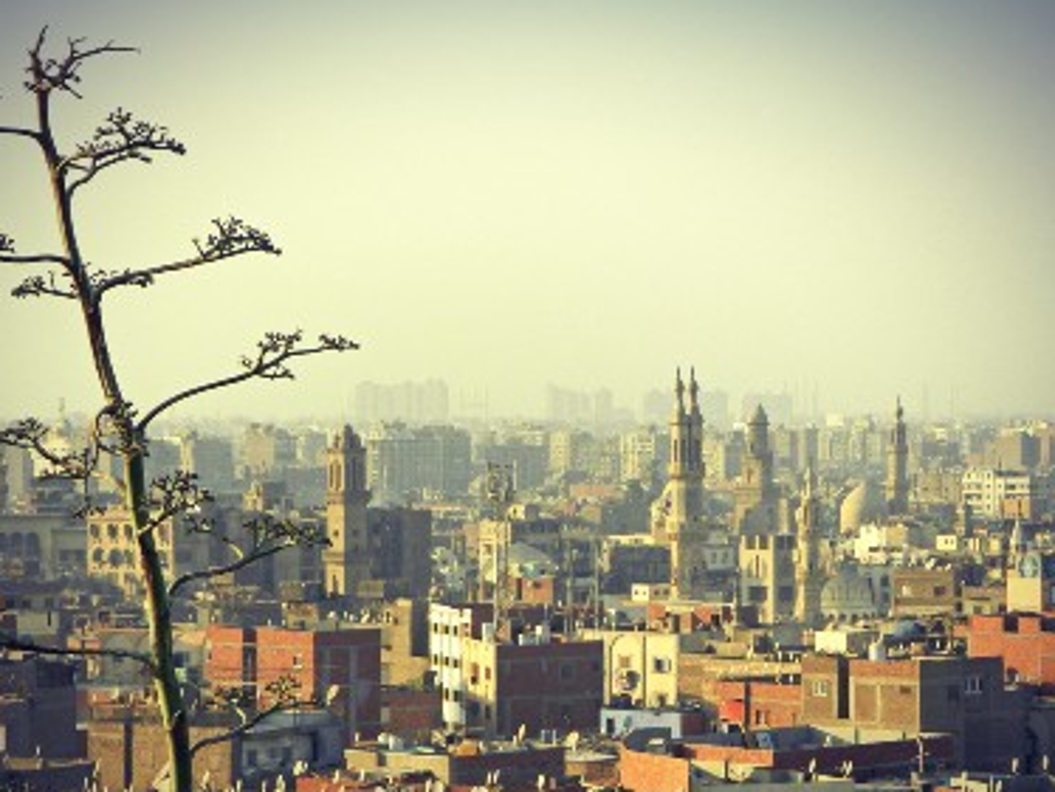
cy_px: 468
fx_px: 3080
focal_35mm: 101
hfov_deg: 19.4
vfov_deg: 14.7
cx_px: 516
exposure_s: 1/400
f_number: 4.2
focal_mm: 15.1
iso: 125
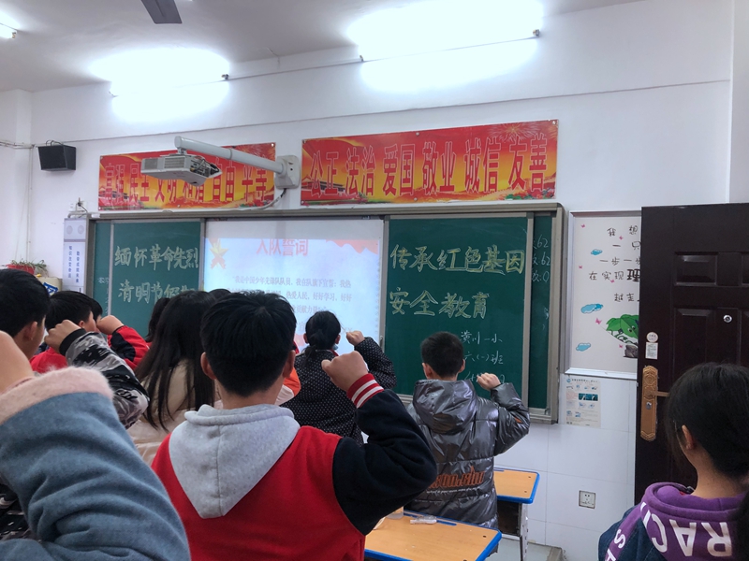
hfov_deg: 63.4
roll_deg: -1.8
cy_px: 280
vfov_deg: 49.7
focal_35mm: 28
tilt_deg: -0.4
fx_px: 606
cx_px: 374
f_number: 1.8
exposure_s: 1/20
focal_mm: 4
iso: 32
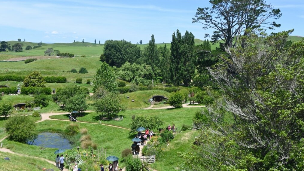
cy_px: 94
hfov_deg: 49.2
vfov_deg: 29.0
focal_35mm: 41
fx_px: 330
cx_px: 125
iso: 100
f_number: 7.1
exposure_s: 1/320
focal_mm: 22
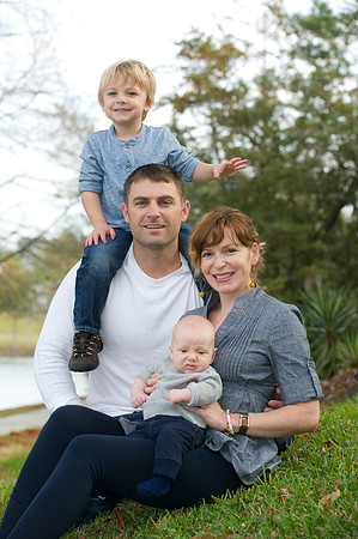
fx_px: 1570
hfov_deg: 13.0
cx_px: 179
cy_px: 270
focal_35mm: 105
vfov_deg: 19.5
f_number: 5
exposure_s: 1/250
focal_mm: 105
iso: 400
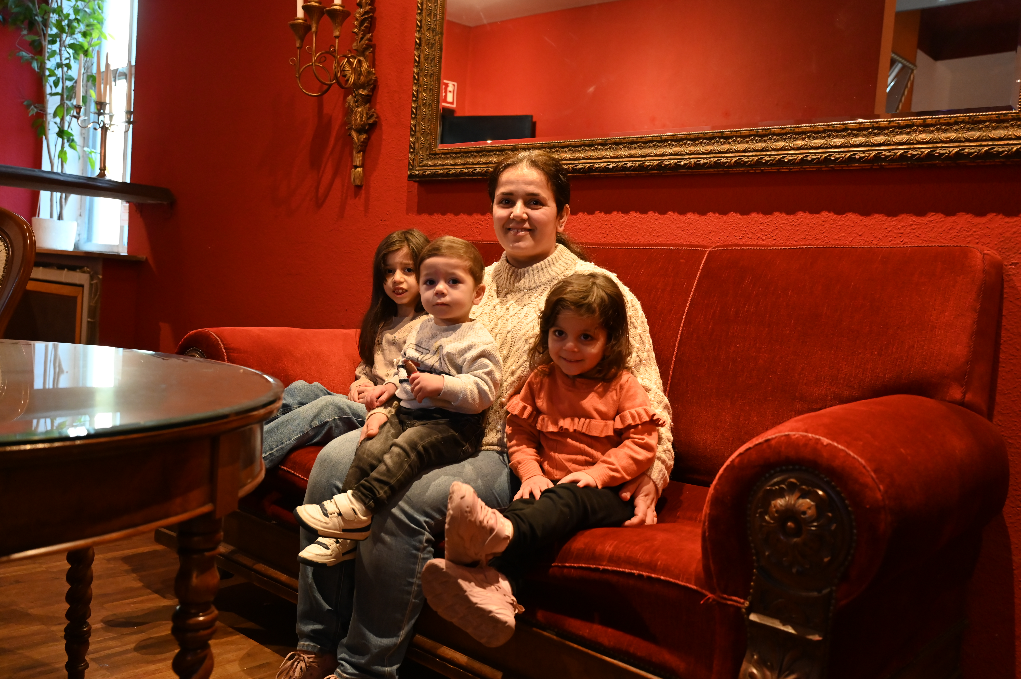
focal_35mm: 32
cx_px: 510
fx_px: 893
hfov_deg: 59.5
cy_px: 340
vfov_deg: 41.7
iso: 3200
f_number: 4
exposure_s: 1/100
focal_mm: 31.5
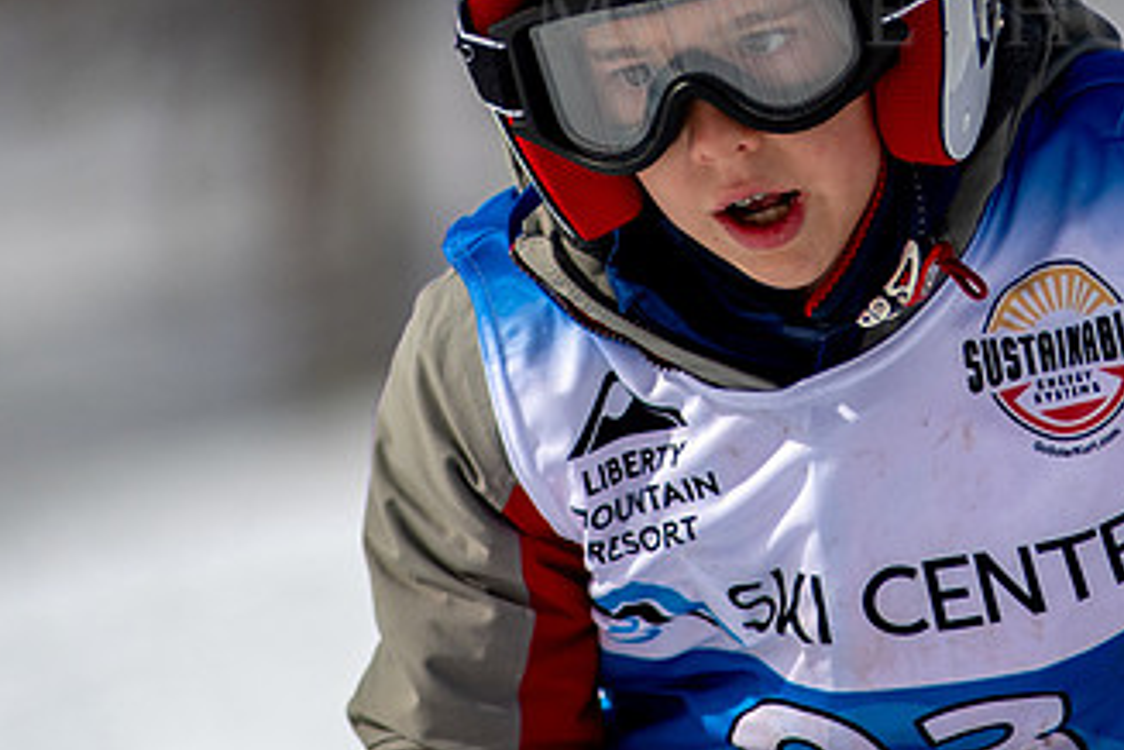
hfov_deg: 1.8
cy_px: -169
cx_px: 818
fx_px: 36090
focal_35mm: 1156
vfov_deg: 1.2
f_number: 2.8
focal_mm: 300
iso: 100
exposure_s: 1/6400
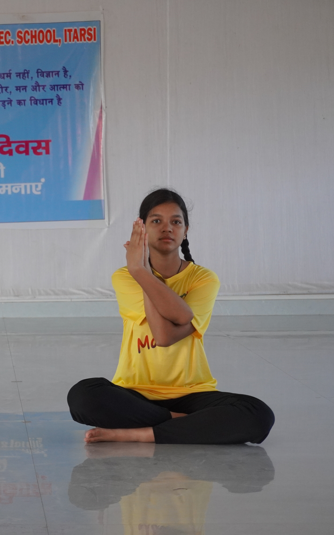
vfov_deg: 18.1
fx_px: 1675
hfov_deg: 11.2
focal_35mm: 115
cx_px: -58
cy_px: 268
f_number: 5.6
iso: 1250
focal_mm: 50
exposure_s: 1/160
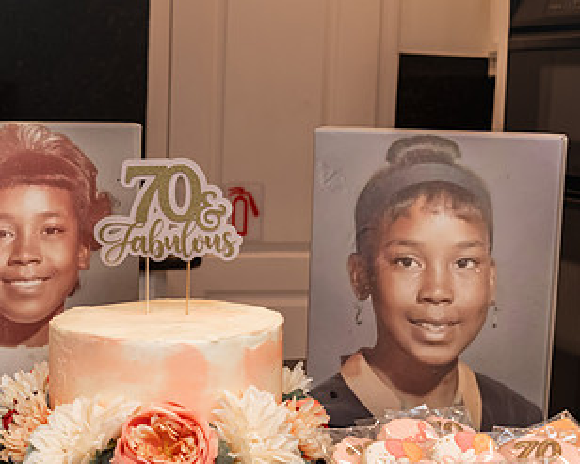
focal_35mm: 76
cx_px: 139
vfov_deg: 20.0
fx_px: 1304
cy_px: 363
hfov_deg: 24.8
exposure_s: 1/200
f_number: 5
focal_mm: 43
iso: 1000
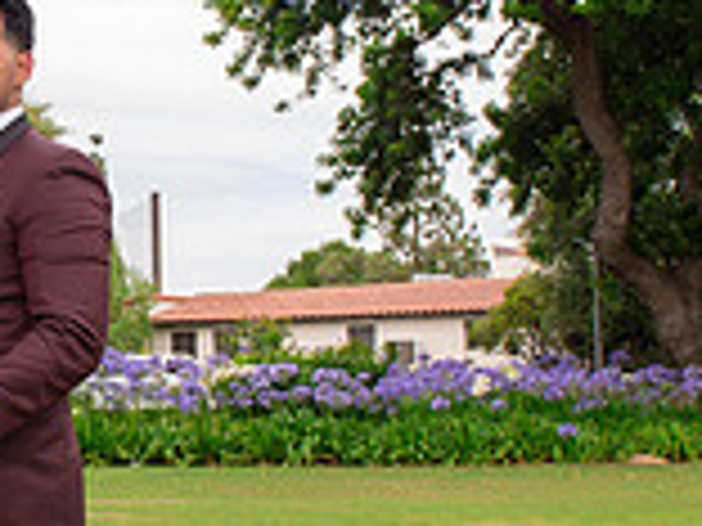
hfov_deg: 21.8
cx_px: -18
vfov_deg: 17.2
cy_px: 288
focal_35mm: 86
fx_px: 1744
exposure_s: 1/250
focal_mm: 24
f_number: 8
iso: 400
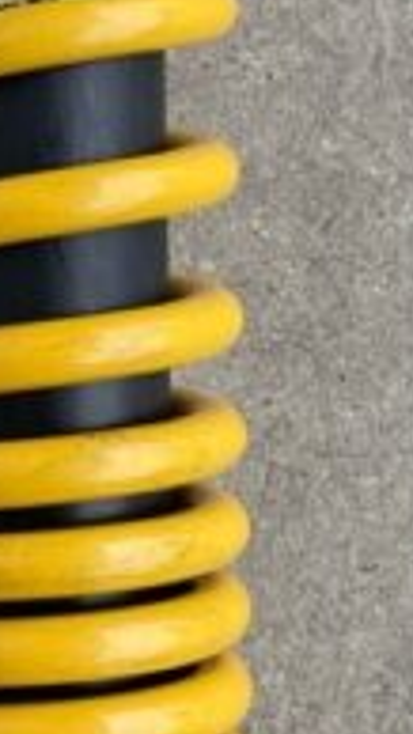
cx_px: -102
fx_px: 2280
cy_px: 170
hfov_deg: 10.2
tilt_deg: -86.1
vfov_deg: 18.2
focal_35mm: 117
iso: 32
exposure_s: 1/273
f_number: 1.6
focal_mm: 5.1
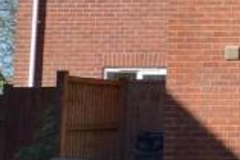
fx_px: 1001
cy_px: -40
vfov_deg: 9.0
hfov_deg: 12.6
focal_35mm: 150
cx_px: 421
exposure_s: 1/160
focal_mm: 24
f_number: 7.1
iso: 100
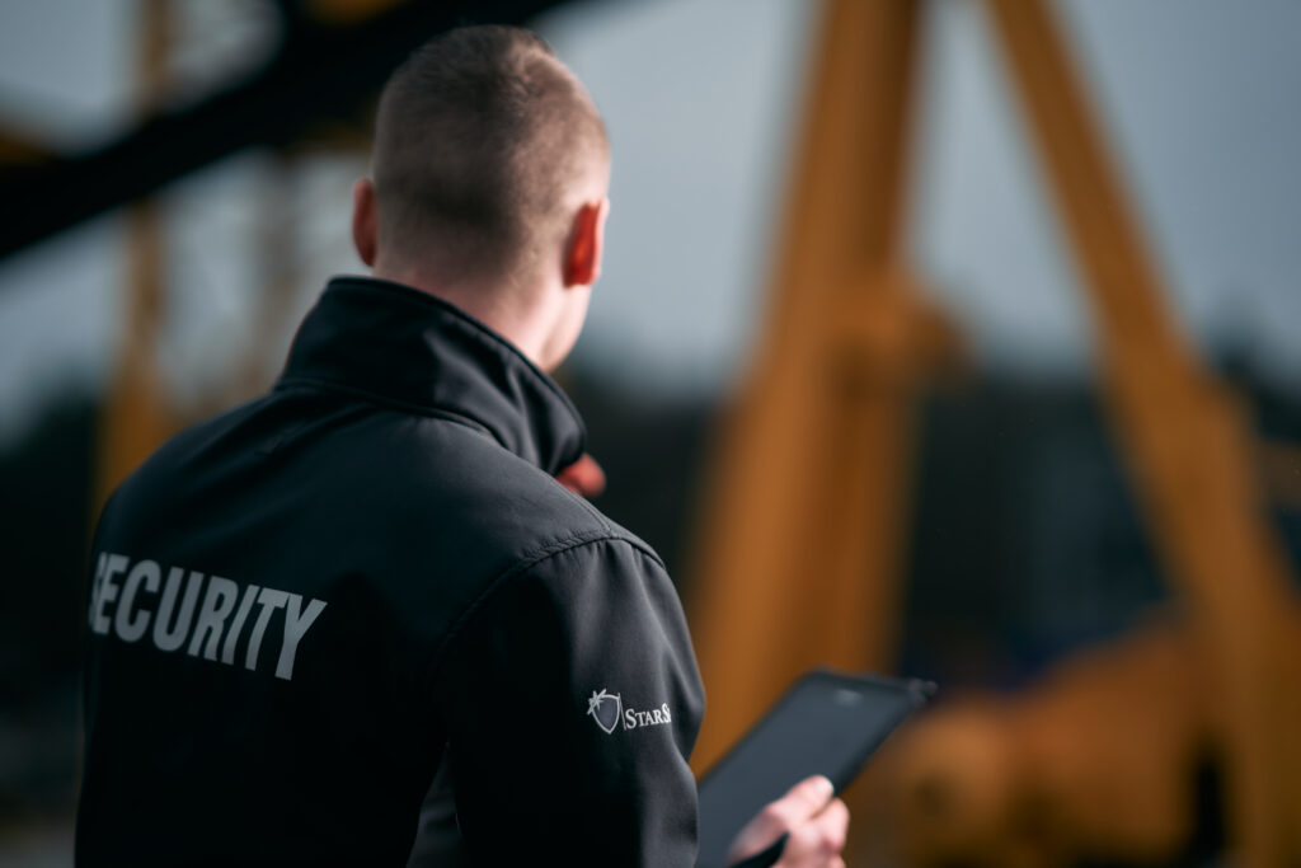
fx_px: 3072
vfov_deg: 16.1
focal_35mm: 85
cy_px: 434
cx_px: 650
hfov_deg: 23.9
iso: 100
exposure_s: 1/500
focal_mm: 85
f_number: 1.4
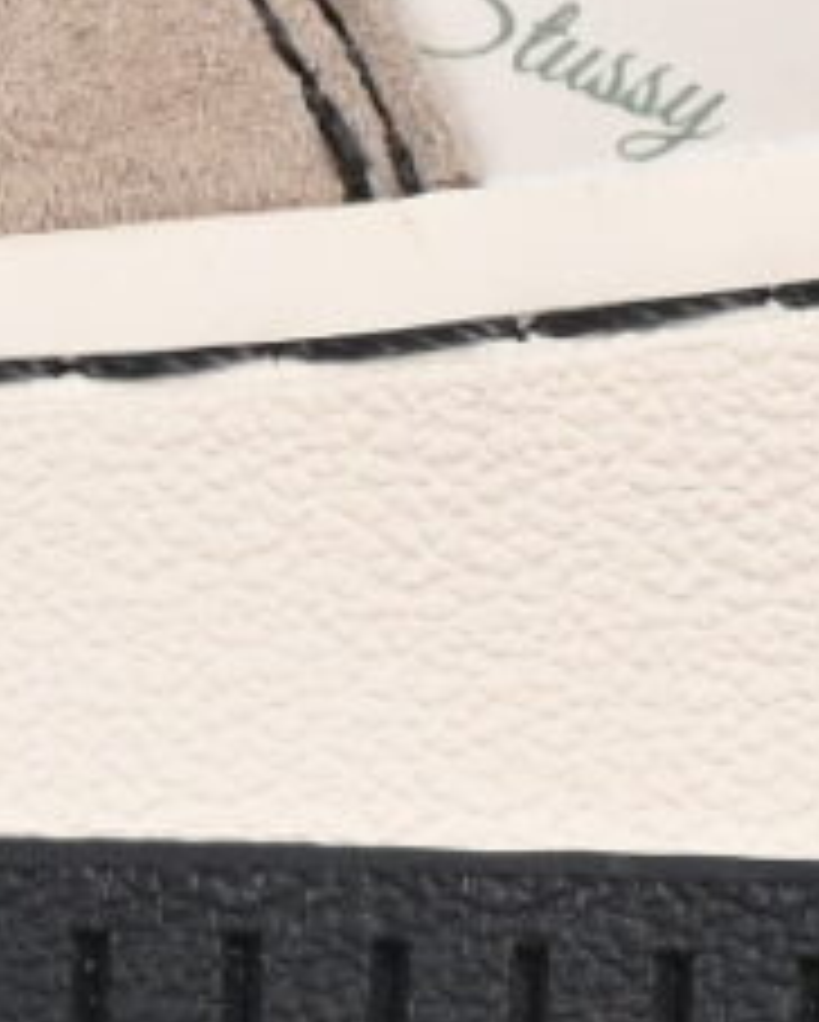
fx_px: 23995
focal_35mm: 793
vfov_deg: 2.4
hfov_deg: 2.0
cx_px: 414
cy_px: -1182
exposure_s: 1/80
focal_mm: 50
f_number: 8
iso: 160
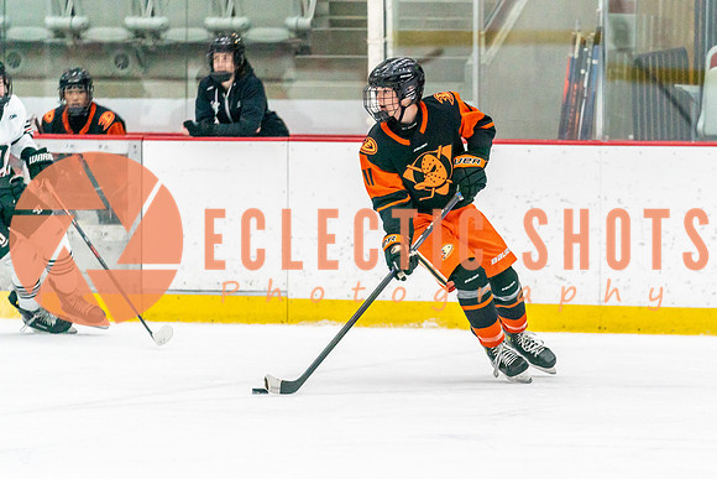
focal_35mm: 276
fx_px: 5502
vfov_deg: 5.0
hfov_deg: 7.5
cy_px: 270
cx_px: 453
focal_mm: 200
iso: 3200
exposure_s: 1/1250
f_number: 2.8
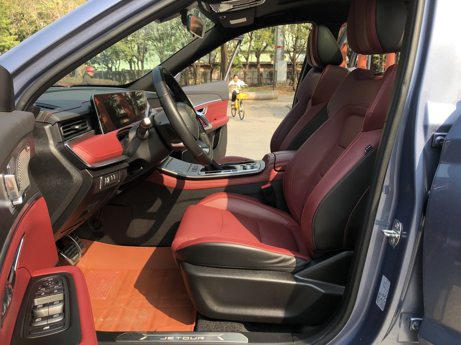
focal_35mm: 28
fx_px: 373
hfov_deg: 63.4
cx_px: 230
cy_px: 172
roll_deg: -1.4
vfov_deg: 49.7
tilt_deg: -14.1
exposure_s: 1/1066
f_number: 1.8
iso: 20
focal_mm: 3.99
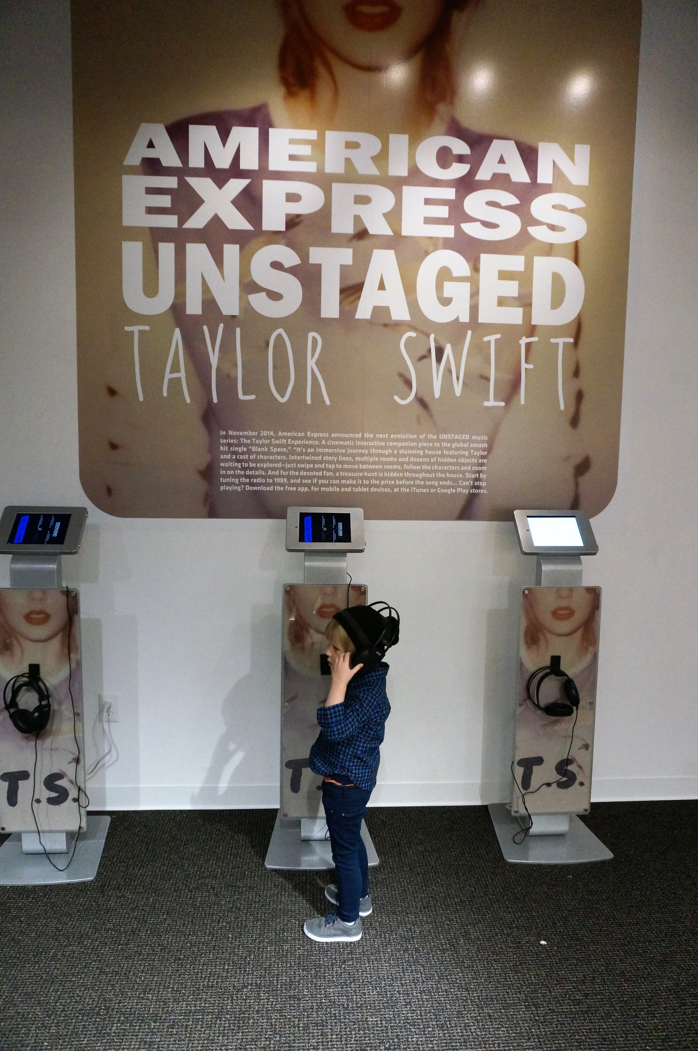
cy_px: 526
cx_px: 349
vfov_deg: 73.8
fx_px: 700
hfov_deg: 53.0
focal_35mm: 24
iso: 2500
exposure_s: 1/160
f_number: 4
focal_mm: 16
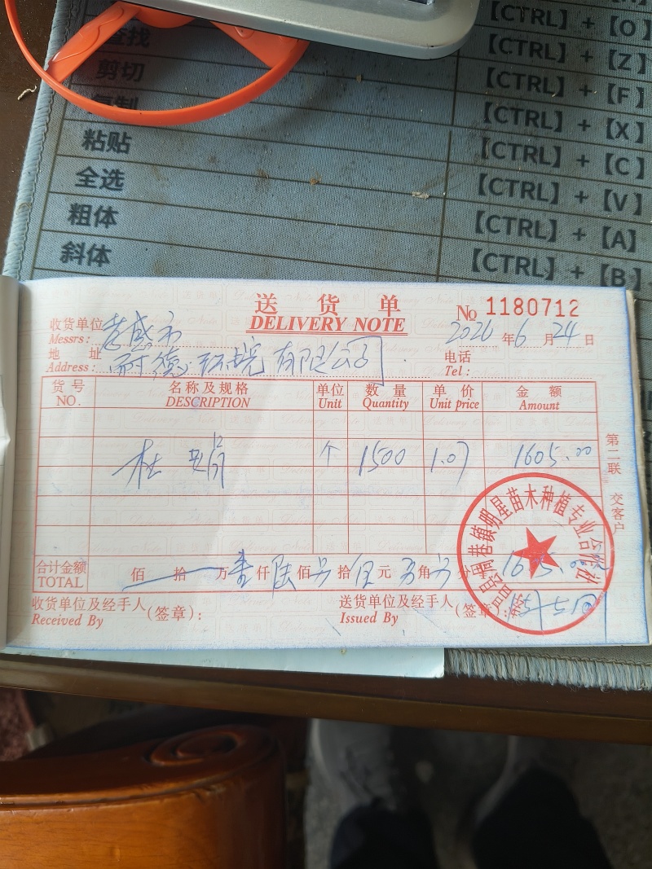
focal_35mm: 26
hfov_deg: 53.1
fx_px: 653
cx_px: 326
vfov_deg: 67.3
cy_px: 434
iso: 320
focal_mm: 4.84
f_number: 1.8
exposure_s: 1/100
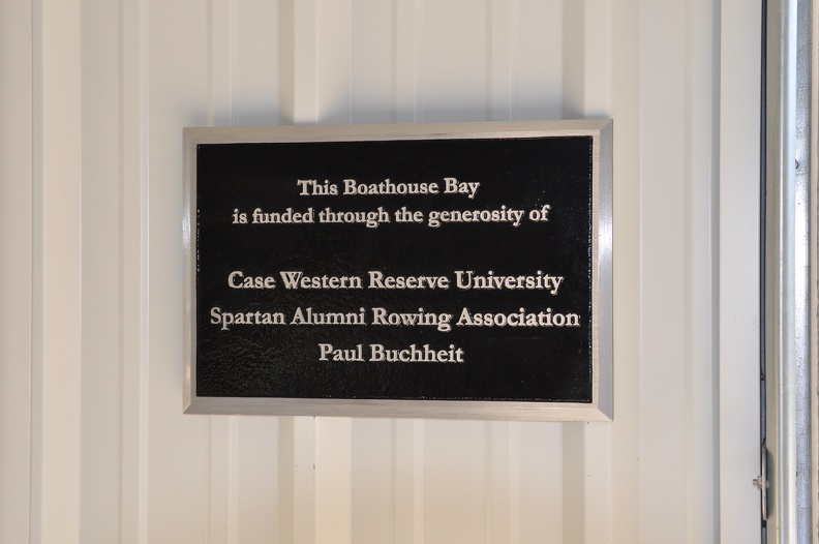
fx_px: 1636
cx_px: 410
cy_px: 272
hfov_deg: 28.1
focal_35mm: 72
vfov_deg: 18.9
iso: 400
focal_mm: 48
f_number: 4
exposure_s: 1/160
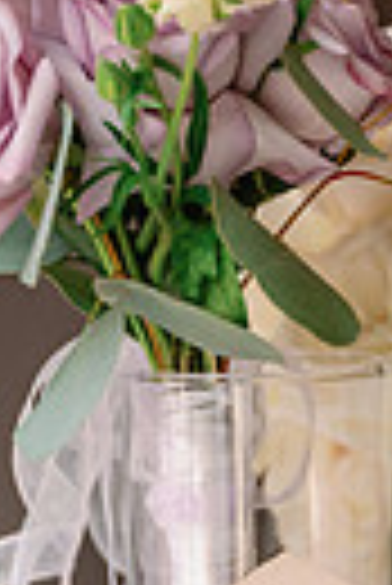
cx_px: 311
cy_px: 634
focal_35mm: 218
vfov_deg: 9.3
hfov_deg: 6.3
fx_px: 3551
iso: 800
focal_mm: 63
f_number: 2.8
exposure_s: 1/400
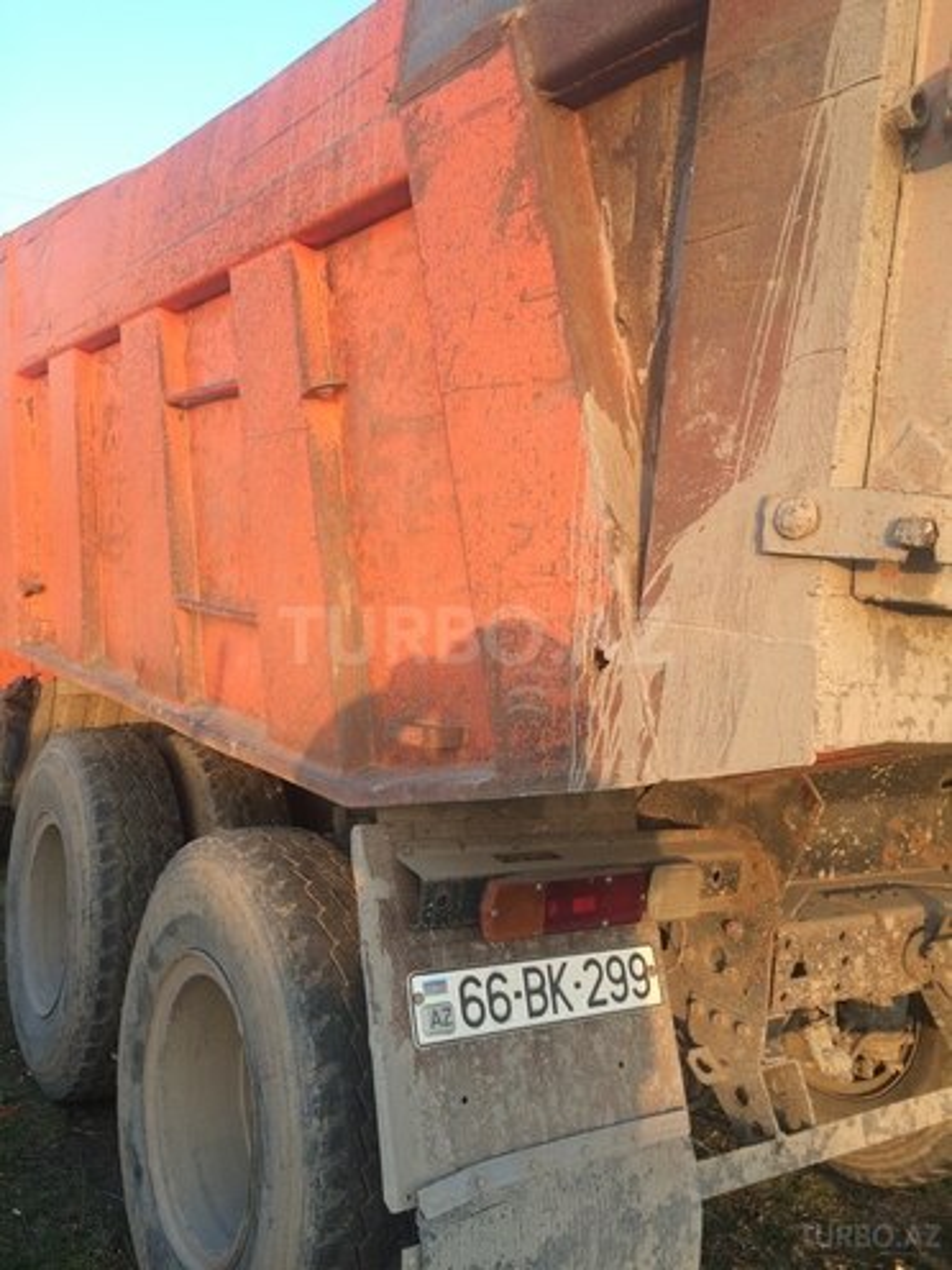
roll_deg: -4.1
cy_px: 635
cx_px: 476
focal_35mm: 29
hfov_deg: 48.2
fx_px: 1063
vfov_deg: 61.7
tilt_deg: -0.6
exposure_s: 1/157
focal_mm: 4.15
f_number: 2.2
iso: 32
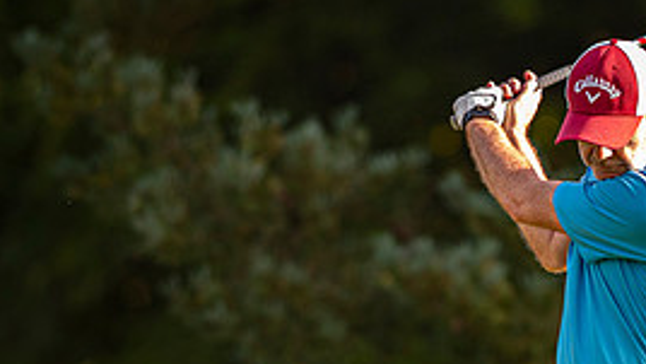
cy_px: 327
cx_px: 581
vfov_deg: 1.2
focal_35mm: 1020
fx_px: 17479
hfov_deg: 2.1
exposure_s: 1/1250
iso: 800
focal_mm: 300
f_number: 2.8
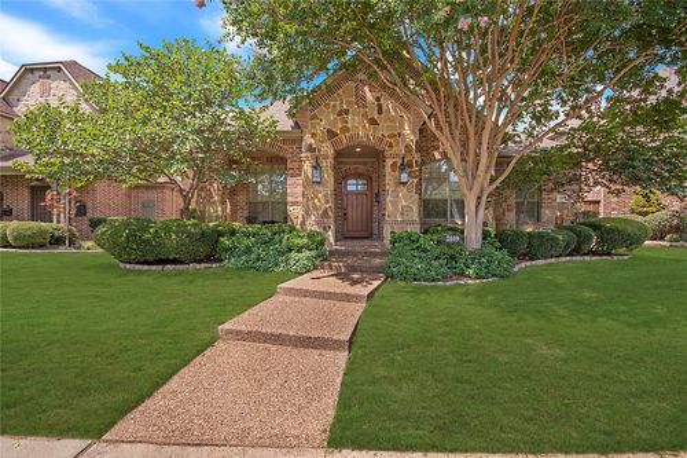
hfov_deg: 100.4
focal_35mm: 15
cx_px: 344
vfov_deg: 77.3
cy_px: 229
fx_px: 286
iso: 100
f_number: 8
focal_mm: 10
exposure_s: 1/200
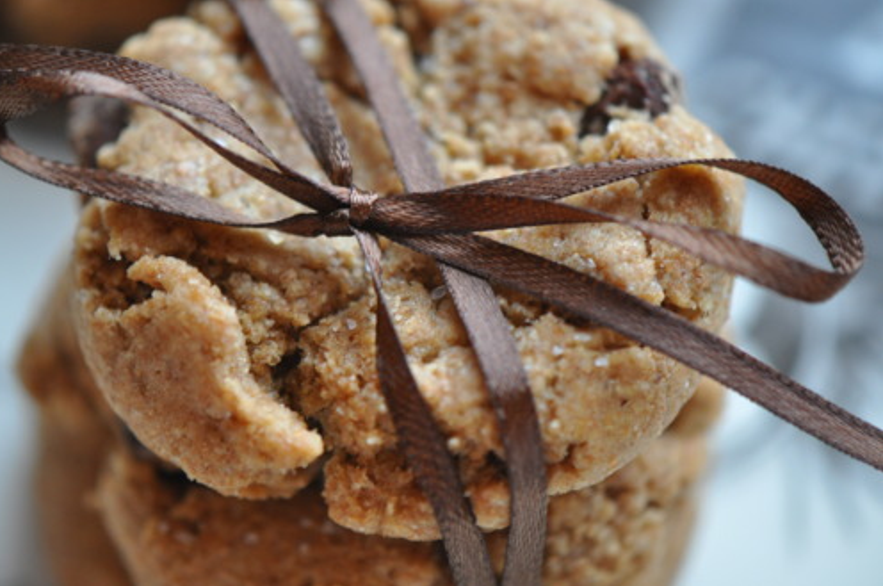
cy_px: 294
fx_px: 3147
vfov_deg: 10.6
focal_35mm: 129
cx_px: 440
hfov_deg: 16.0
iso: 800
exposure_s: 1/50
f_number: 4
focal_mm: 85
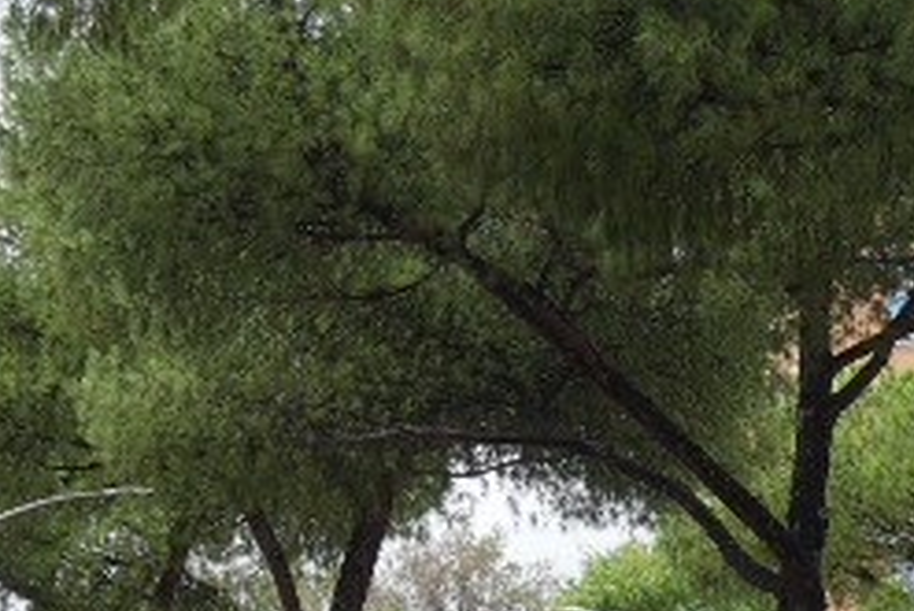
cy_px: 1066
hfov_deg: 10.1
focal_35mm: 204
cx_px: 670
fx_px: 5182
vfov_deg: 6.6
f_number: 4.5
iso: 125
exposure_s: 1/160
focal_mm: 28
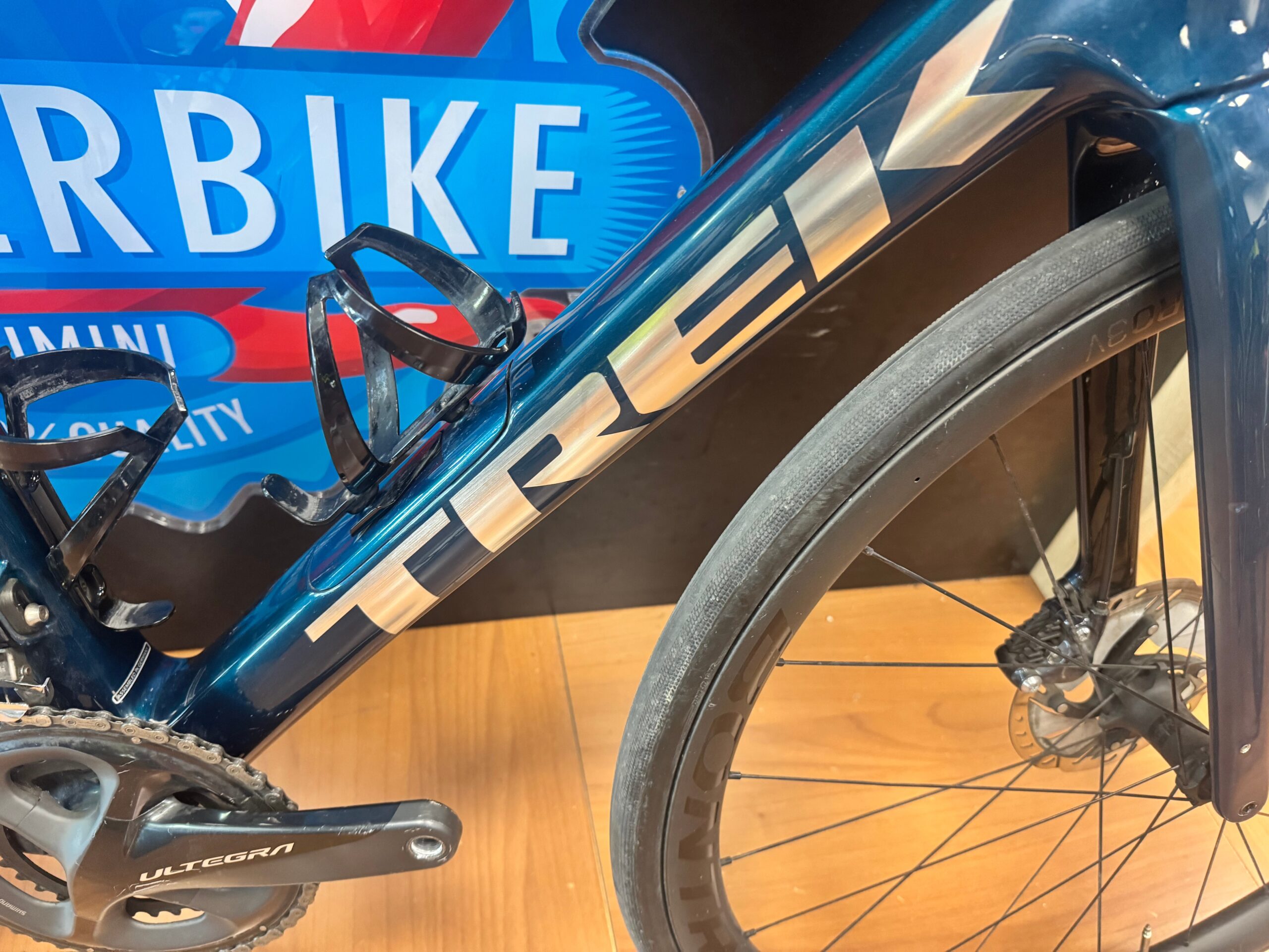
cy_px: 476
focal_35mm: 24
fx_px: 880
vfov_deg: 56.8
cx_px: 634
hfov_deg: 71.6
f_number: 1.78
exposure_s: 1/50
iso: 400
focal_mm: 6.76
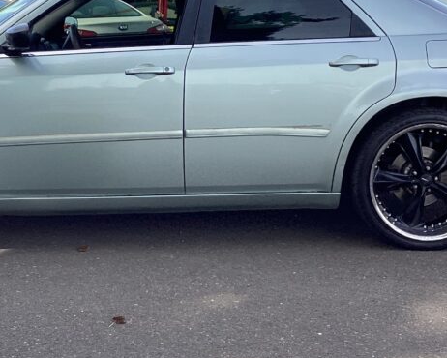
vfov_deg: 22.7
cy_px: 121
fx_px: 887
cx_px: 170
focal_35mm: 67
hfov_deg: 28.2
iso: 25
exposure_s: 1/321
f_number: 2.4
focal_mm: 3.3
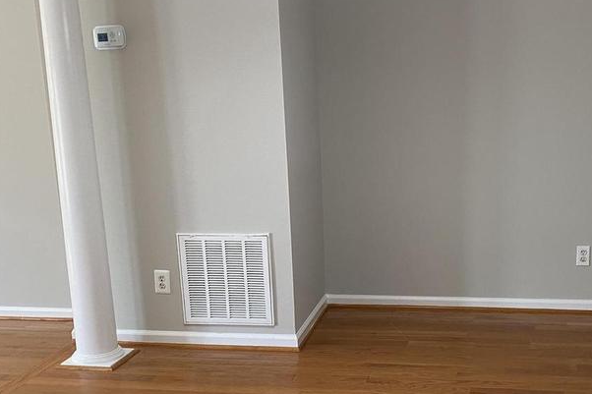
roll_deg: +1.4
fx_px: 756
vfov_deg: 29.0
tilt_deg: -13.9
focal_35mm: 46
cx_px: 371
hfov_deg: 42.4
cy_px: 271
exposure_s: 1/60
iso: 125
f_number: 1.8
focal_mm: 4.25
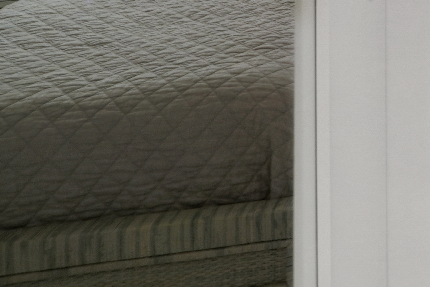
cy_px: -250
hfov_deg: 17.0
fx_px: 753
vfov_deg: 17.1
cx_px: 950
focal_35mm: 63
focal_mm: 14
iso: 160
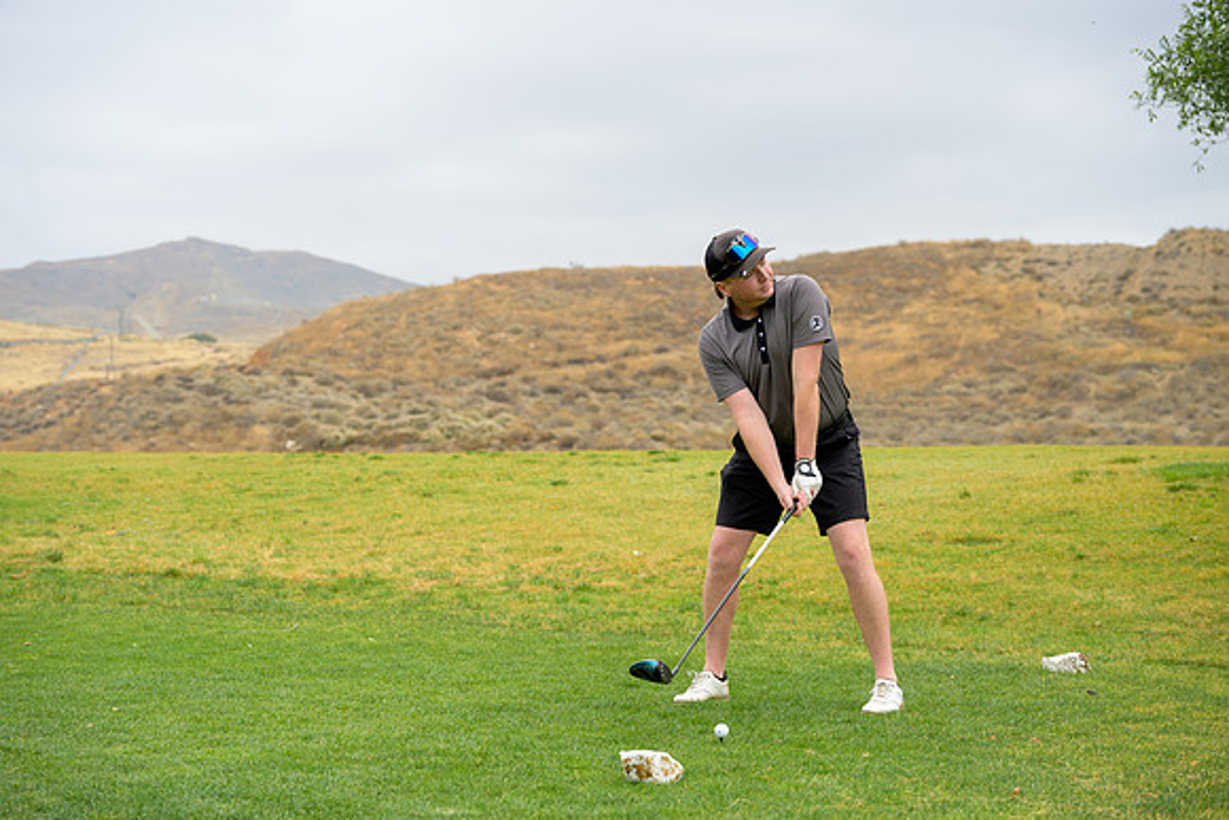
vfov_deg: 20.0
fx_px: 2322
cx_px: 614
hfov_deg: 29.6
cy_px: 410
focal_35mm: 68
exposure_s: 1/2500
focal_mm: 68
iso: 800
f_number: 4
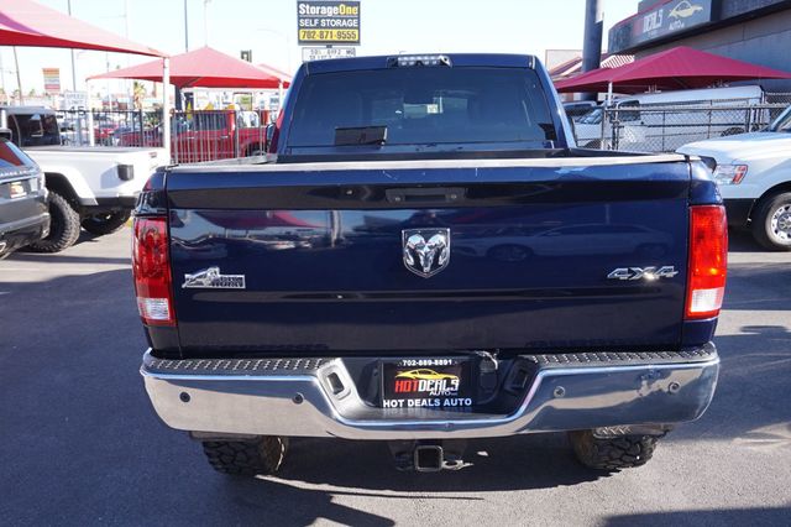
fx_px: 692
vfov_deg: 41.7
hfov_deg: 59.5
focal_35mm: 32
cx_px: 396
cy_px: 264
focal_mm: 21
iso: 100
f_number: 6.3
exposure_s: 1/80
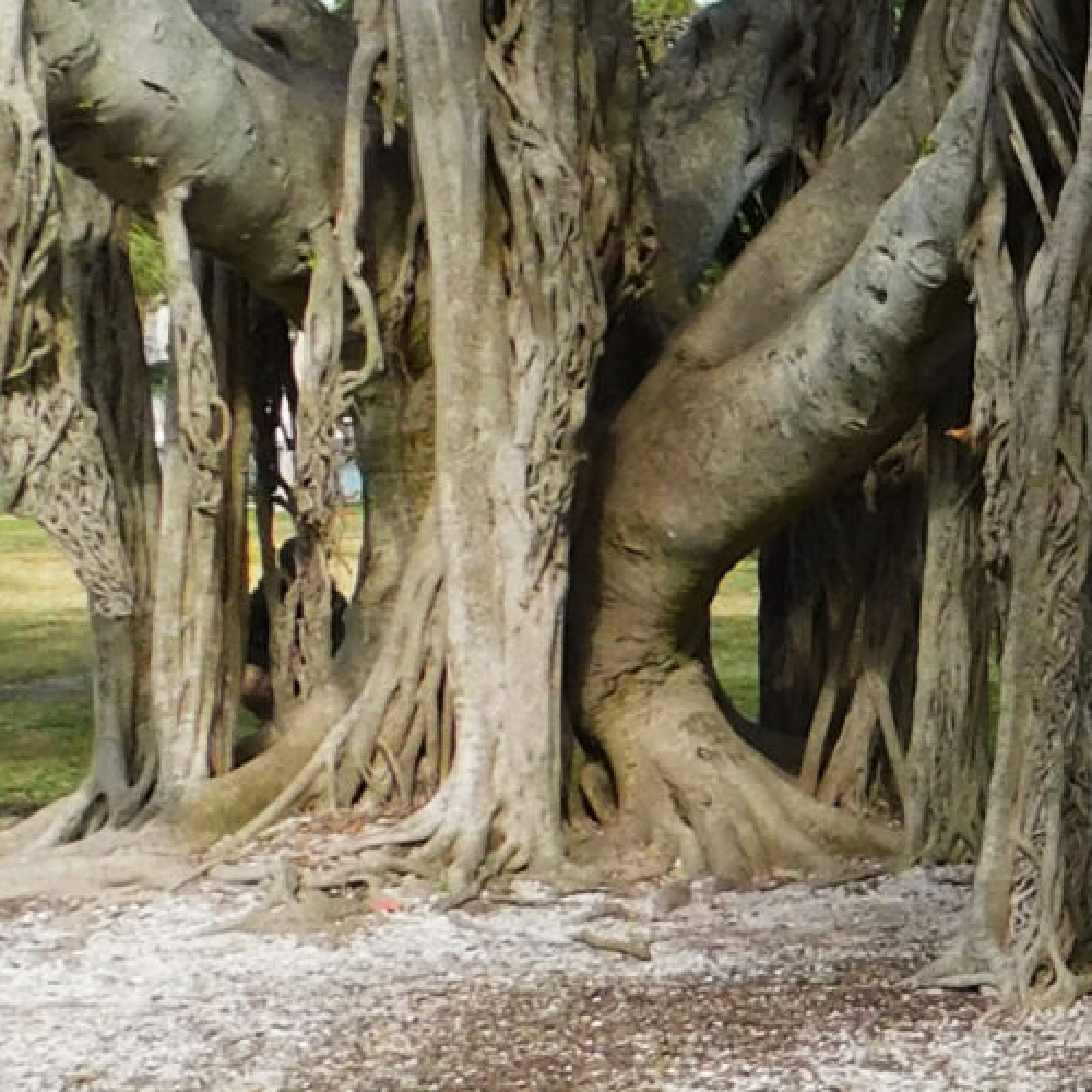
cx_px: 1952
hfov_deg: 14.7
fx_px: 3712
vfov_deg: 16.6
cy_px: 173
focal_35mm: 104
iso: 125
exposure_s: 1/800
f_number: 3
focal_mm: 4
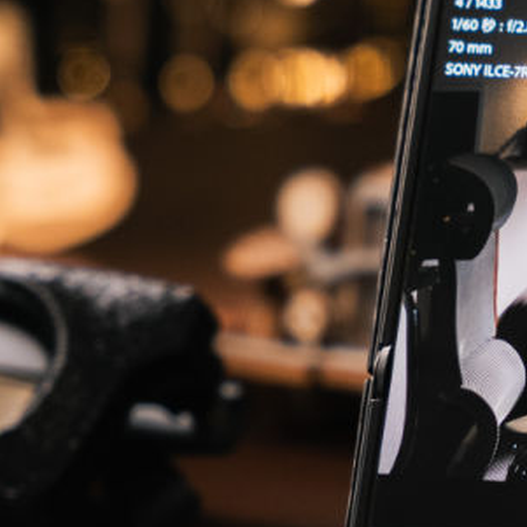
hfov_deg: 5.5
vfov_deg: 5.5
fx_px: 5443
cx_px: 755
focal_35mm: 316
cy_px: 378
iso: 400
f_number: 2.8
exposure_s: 1/60
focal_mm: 70
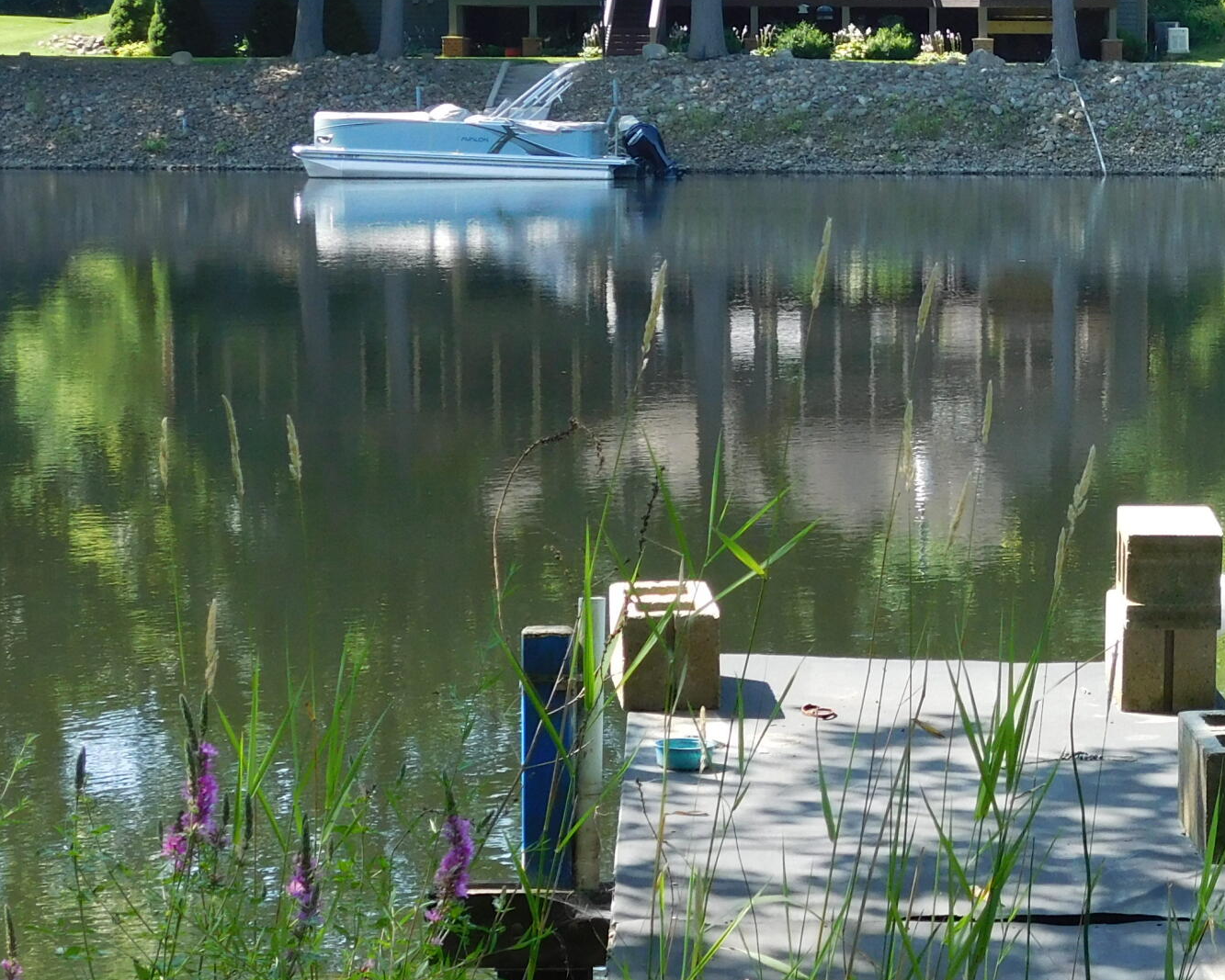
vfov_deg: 13.8
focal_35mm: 112
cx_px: 1333
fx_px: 4061
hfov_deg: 16.6
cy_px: 425
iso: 125
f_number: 3.8
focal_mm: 9
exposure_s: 1/200
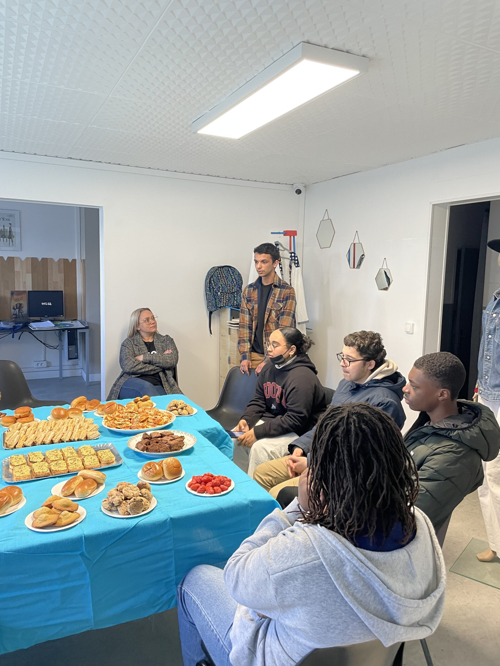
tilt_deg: -5.4
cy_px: 333
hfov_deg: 53.1
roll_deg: -1.0
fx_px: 501
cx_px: 250
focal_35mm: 26
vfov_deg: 67.3
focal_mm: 4.2
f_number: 1.6
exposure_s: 1/50
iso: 100
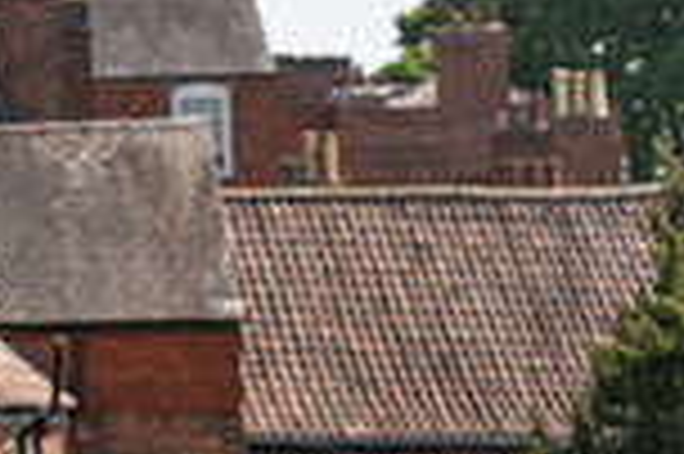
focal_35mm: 224
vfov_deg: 6.1
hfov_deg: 8.8
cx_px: -573
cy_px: 155
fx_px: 4251
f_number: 3.5
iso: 160
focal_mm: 51
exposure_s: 1/2500
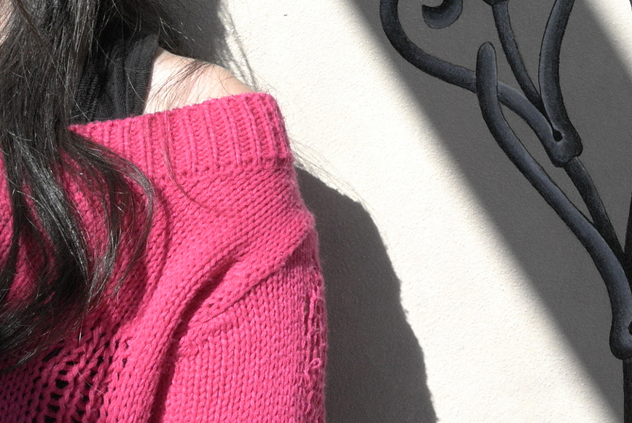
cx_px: 354
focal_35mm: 85
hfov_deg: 23.9
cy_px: -75
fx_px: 1494
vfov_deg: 15.6
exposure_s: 1/1000
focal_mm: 24
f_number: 16
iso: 1600
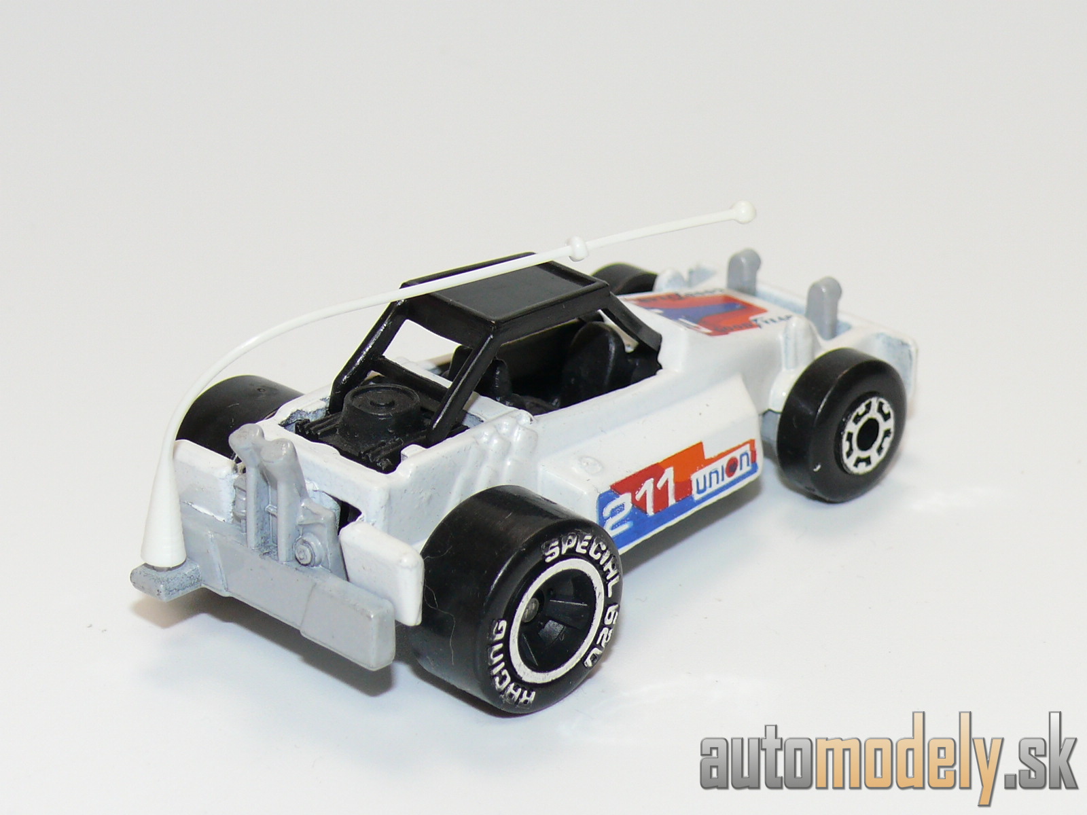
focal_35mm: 112
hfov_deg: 17.6
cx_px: 544
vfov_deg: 13.2
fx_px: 3517
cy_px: 408
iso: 100
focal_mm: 14.1
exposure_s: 1/30
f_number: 4
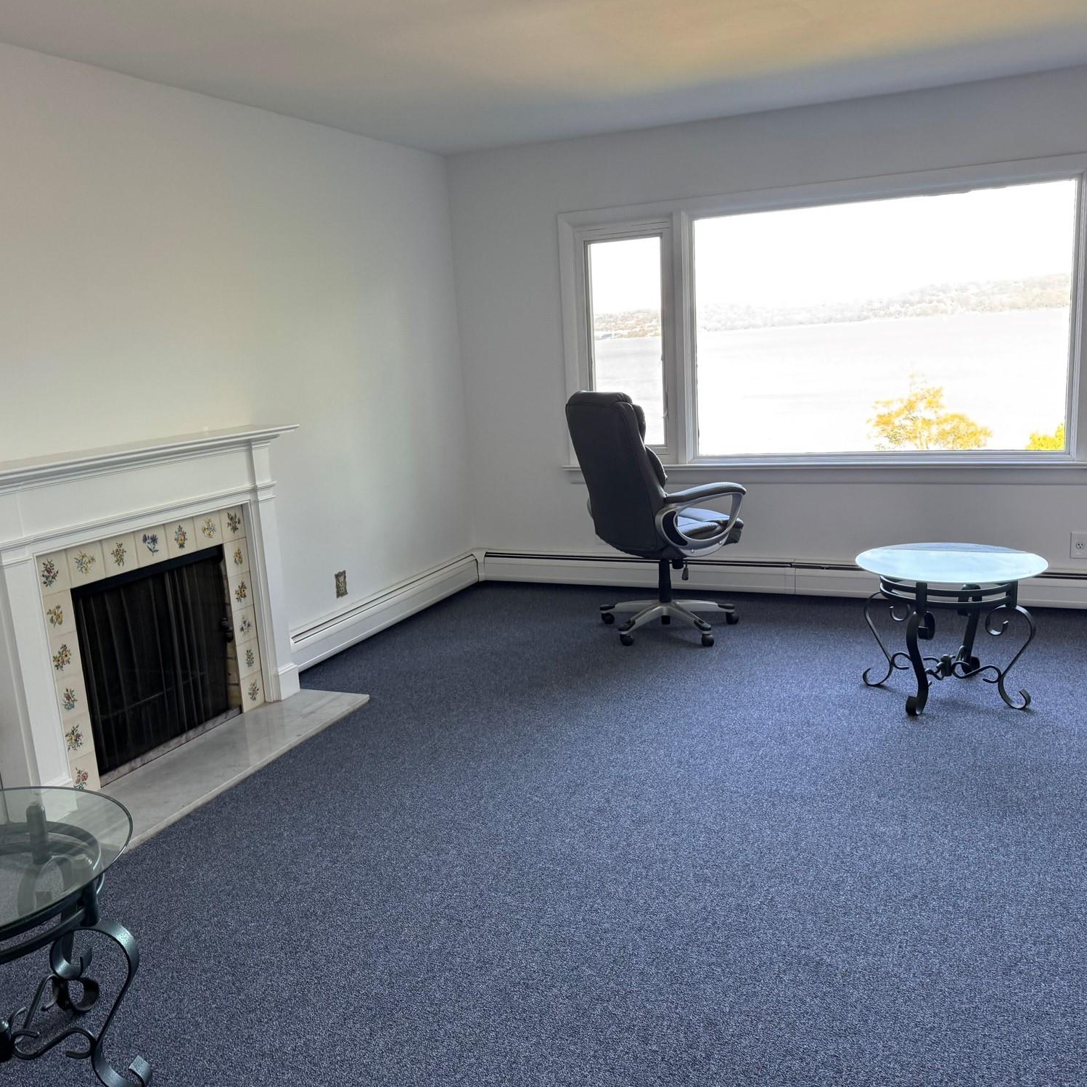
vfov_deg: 55.6
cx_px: 500
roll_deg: +4.0
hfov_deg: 55.6
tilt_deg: -12.1
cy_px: 551
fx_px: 1030
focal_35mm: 29
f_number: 1.78
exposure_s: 1/121
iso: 125
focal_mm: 6.76
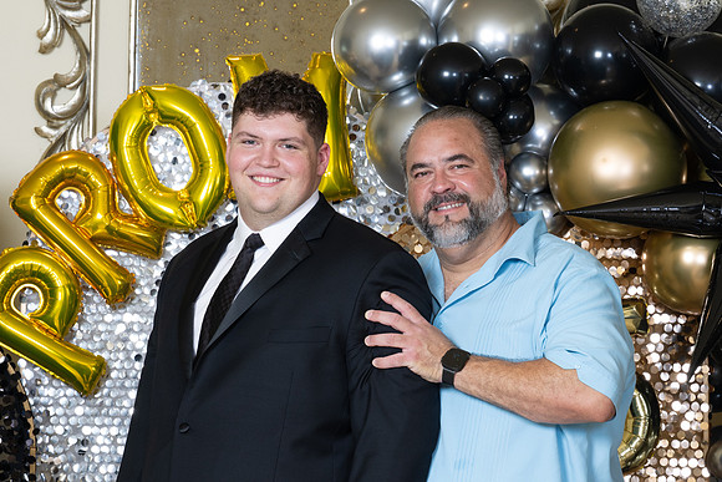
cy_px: 379
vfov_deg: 6.6
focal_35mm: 207
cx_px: 342
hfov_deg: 9.9
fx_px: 4147
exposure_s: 1/100
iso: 320
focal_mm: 130
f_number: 8
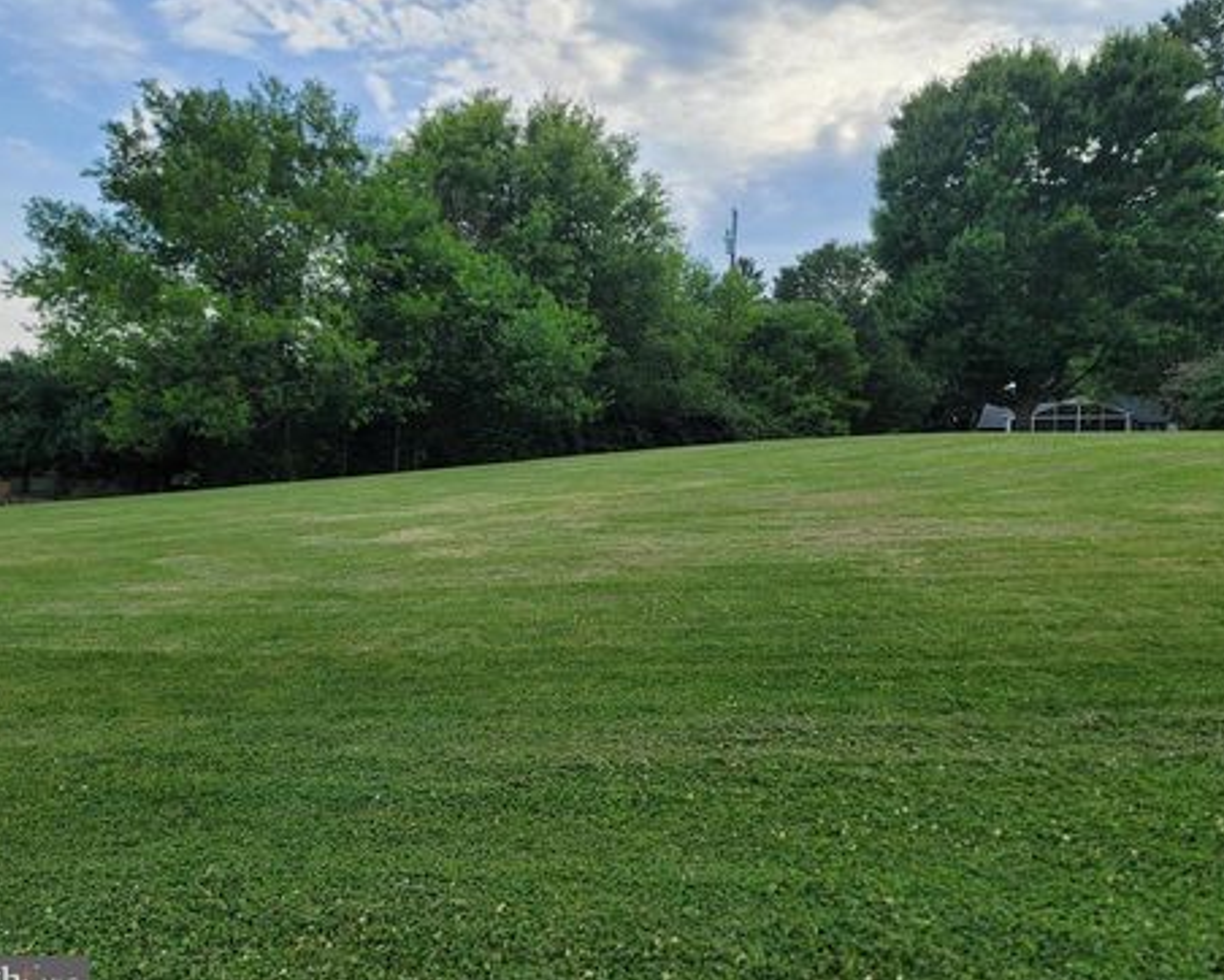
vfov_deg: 53.2
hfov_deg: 64.0
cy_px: 502
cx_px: 601
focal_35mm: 27
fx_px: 979
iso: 20
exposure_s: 1/609
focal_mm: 7
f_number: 1.8
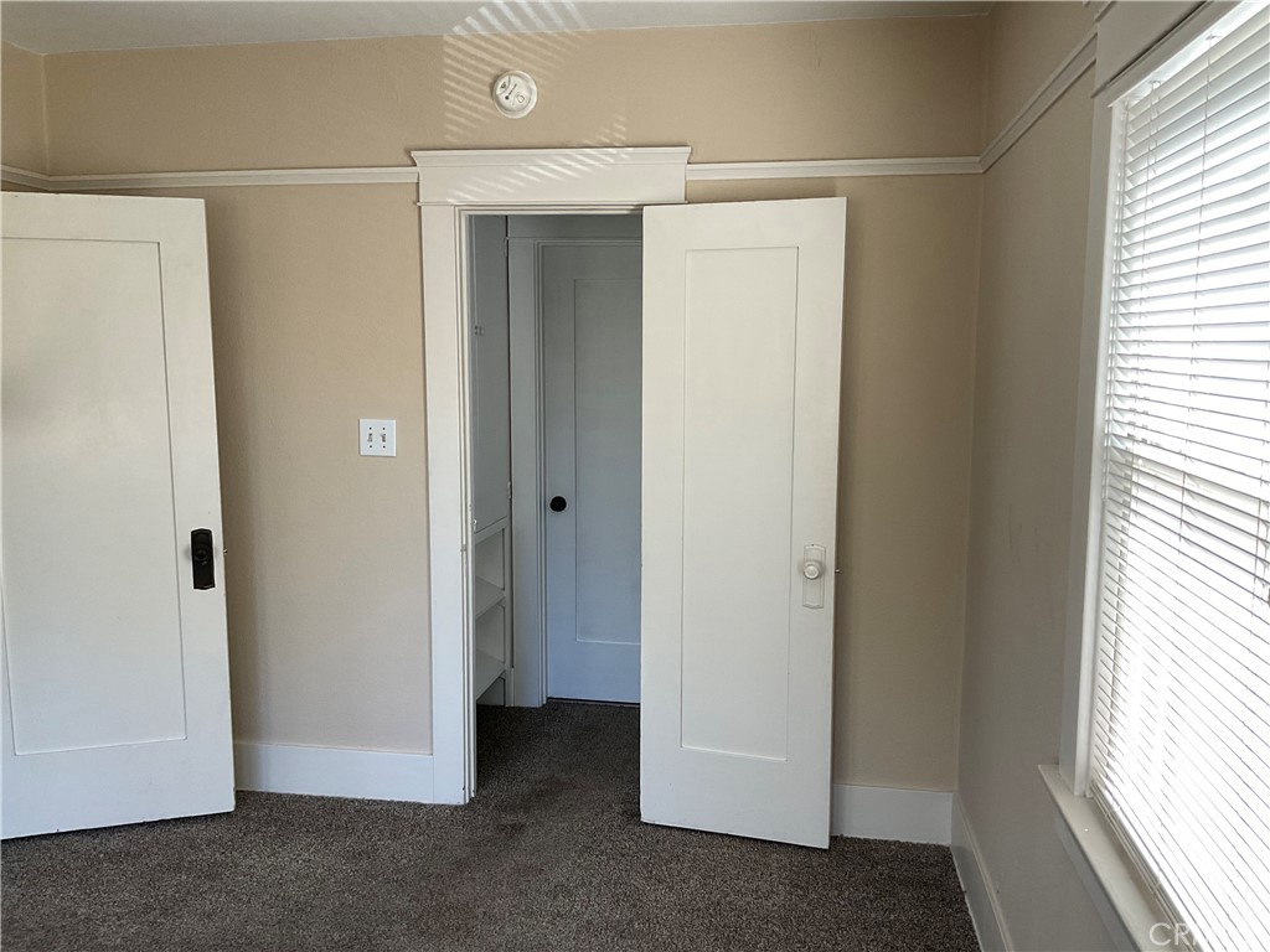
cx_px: 635
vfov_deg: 48.2
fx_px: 1064
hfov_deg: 61.7
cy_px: 476
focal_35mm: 29
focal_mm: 3
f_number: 1.8
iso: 64
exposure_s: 1/120
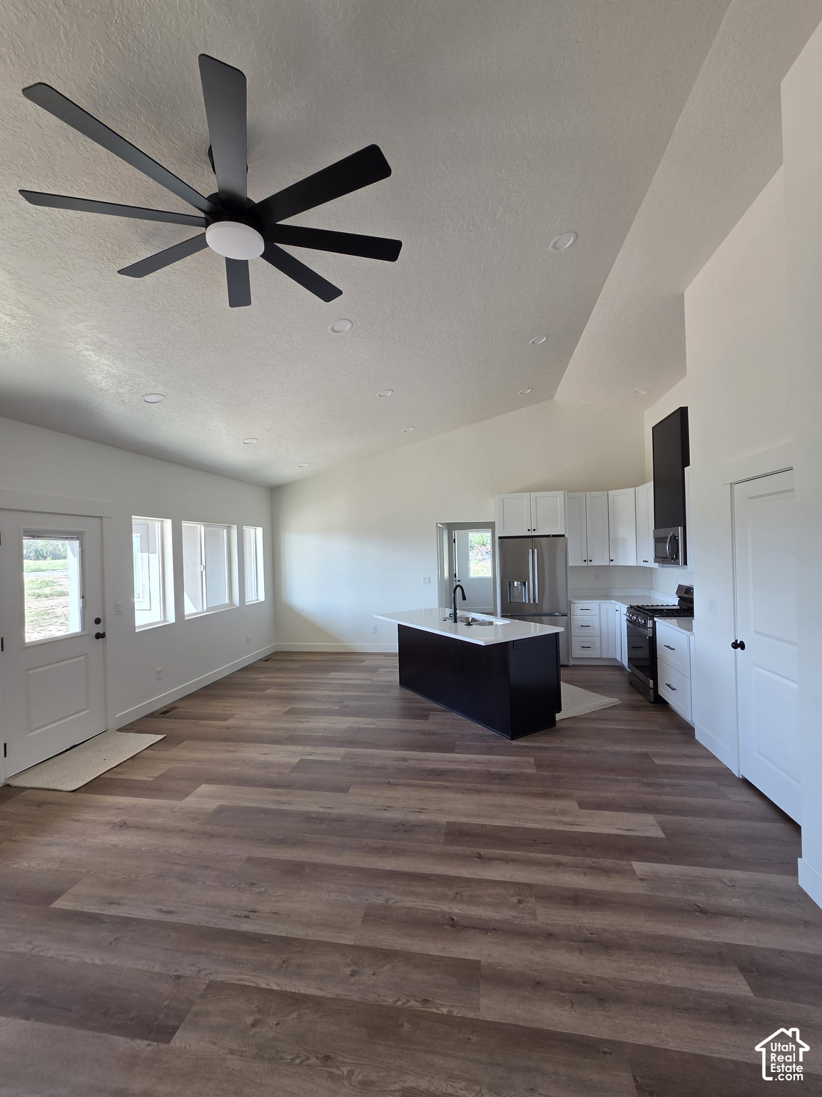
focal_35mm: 13
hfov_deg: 89.9
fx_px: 412
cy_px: 548
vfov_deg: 106.2
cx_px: 411
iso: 64
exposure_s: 1/120
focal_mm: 2.2
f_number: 2.2
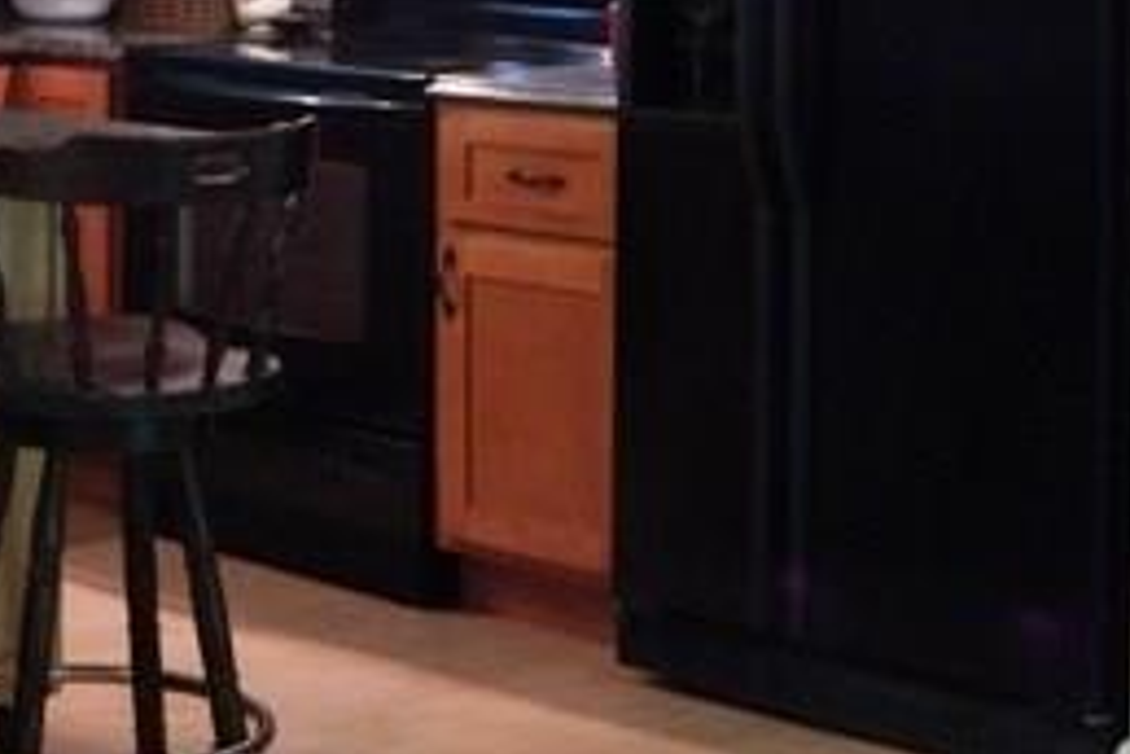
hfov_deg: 20.1
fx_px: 3076
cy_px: -79
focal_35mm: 98
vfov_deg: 13.7
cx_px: -31
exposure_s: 1/25
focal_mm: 6.8
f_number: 3.4
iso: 400
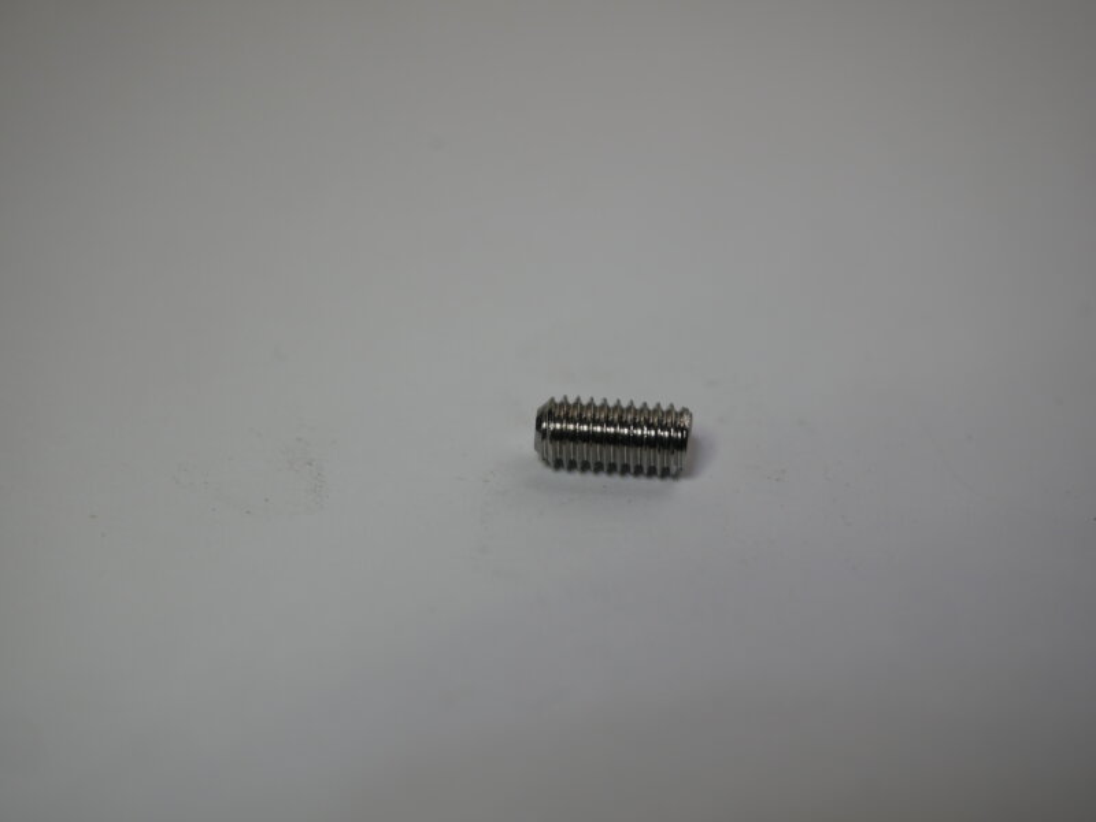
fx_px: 1900
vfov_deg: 24.4
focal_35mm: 60
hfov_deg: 32.2
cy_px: 411
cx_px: 548
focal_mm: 30
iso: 200
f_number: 3.5
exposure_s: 1/200
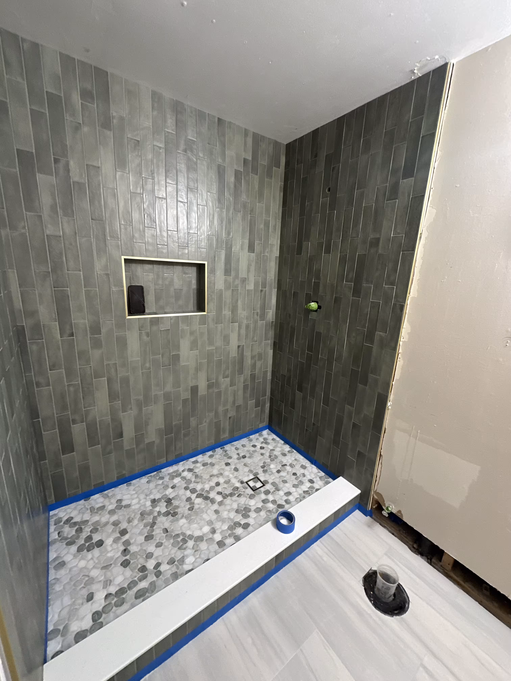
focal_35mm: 14
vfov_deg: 102.1
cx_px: 256
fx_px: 276
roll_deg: -2.4
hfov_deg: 85.7
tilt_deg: -13.6
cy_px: 340
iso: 200
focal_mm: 2.22
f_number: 2.2
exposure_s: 1/60
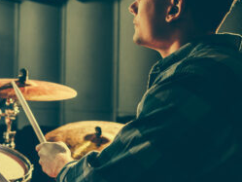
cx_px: 78
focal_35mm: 69
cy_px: 84
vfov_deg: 21.3
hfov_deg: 28.0
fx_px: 483
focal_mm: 32
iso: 125
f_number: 3.5
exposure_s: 1/200
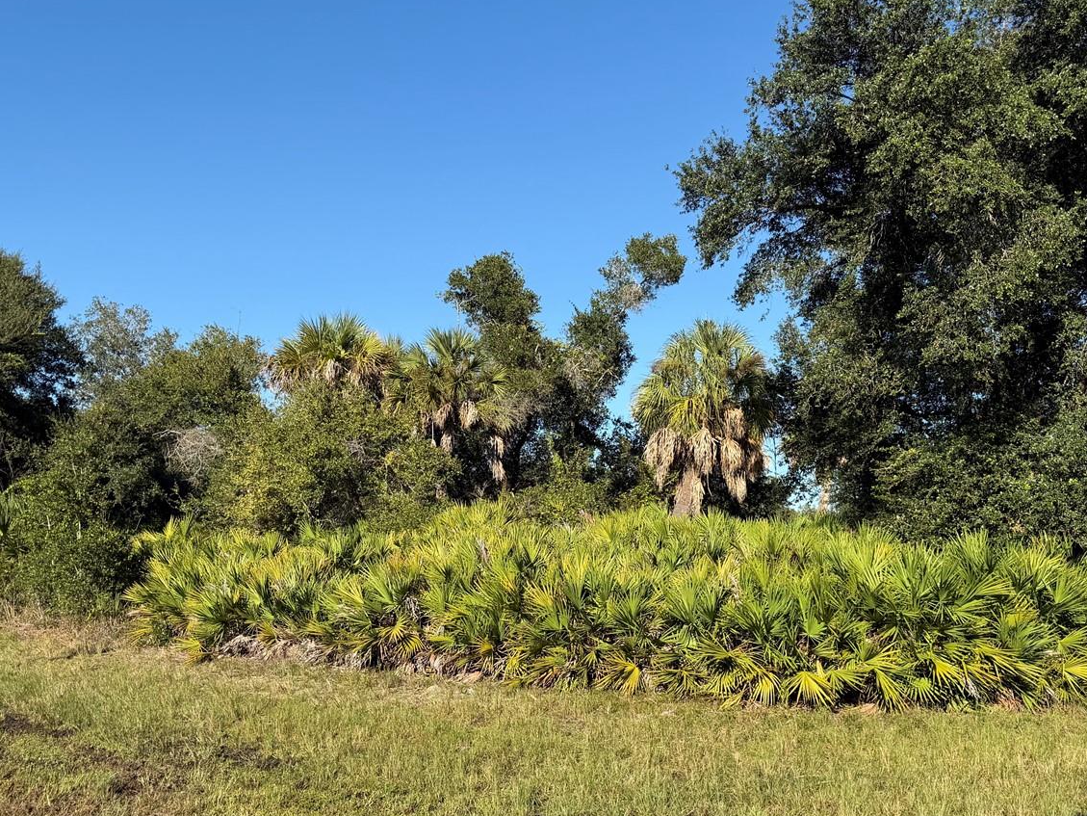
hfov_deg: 53.9
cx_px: 554
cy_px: 494
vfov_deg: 41.6
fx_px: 1068
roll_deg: -1.3
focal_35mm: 34
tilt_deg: +2.8
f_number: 1.78
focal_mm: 6.76
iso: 80
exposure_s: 1/3425
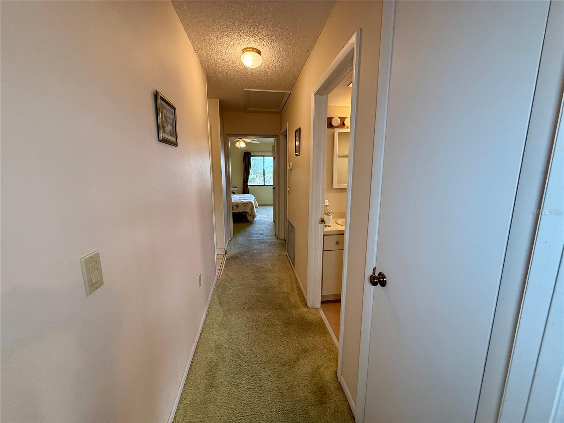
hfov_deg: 102.1
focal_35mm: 14
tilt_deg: -8.8
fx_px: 228
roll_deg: -0.2
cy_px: 212
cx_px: 282
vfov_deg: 85.7
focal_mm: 2.22
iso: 320
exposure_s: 1/120
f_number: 2.2
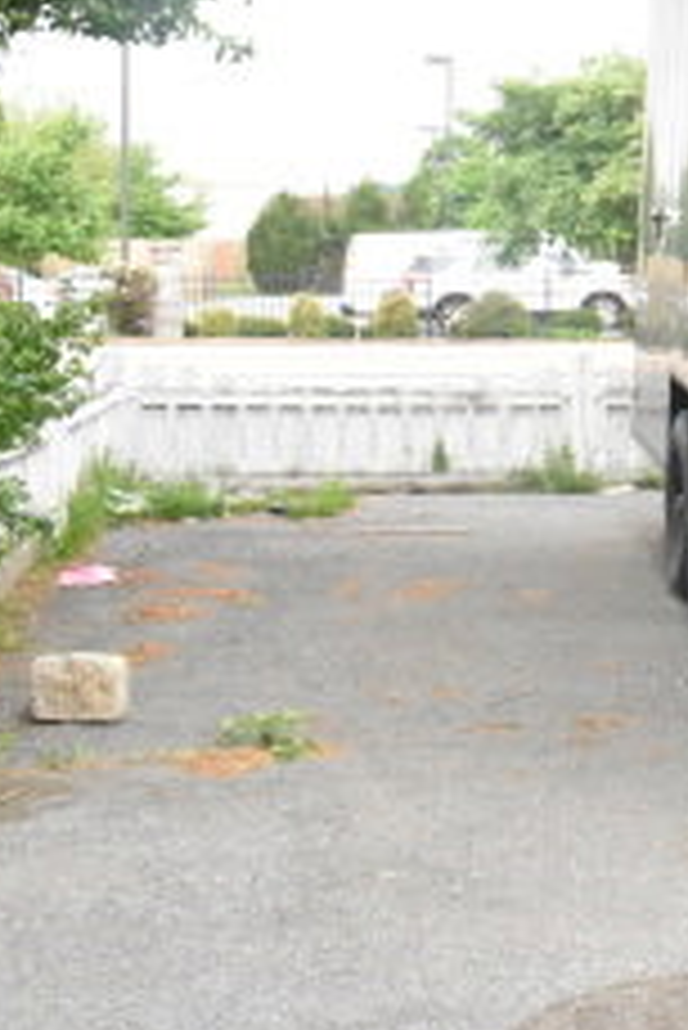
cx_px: 1228
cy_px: 245
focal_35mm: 72
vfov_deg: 27.6
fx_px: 2061
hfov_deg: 16.1
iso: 6400
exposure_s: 1/500
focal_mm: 18
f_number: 11
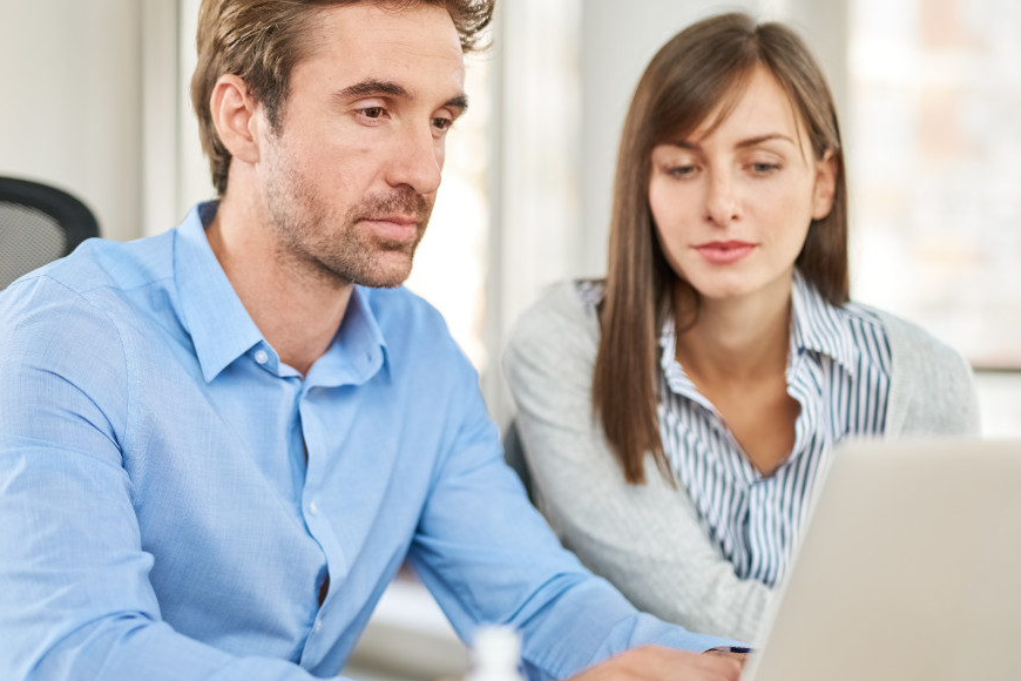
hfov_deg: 29.2
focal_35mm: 69
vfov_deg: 19.7
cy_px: 321
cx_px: 399
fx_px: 1957
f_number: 1.6
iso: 200
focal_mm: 50
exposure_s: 1/250
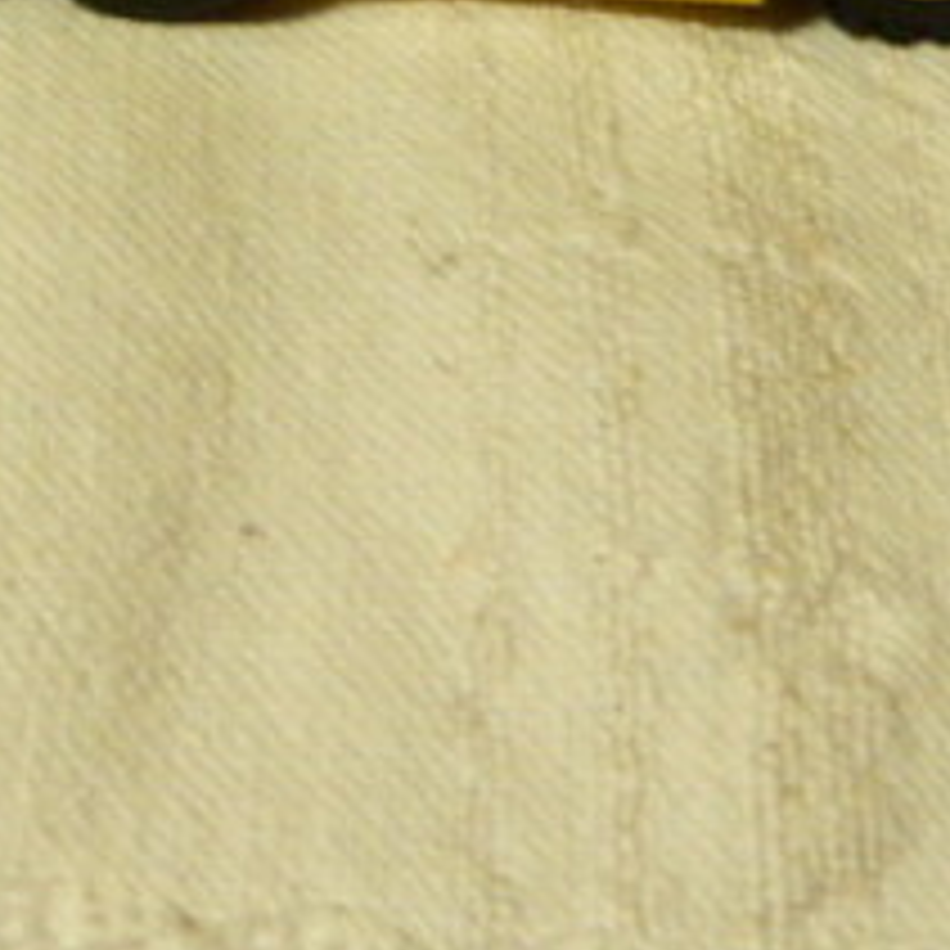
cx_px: -509
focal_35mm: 136
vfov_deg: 12.4
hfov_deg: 12.2
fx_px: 4223
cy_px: -326
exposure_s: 1/6
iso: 200
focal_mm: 6
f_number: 2.8
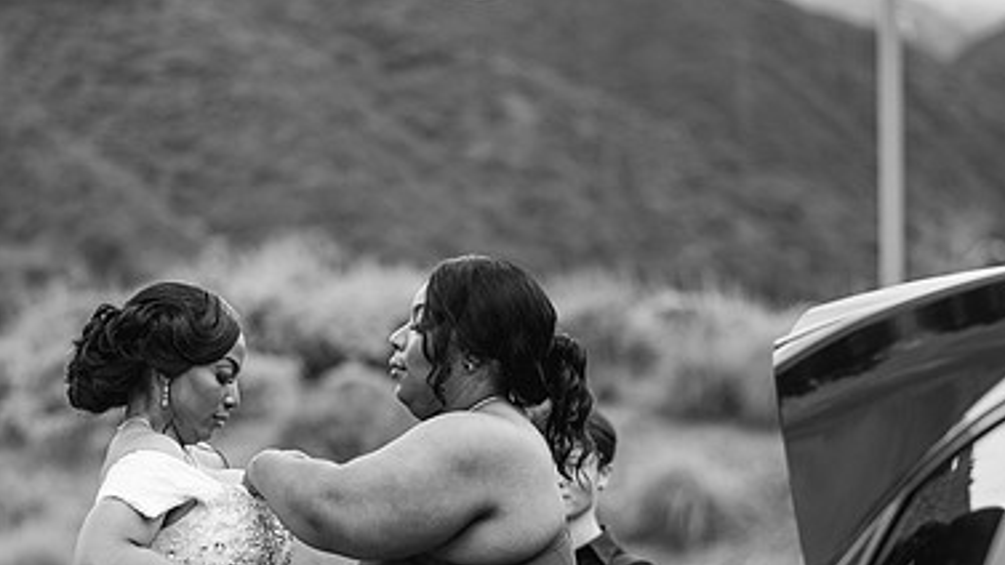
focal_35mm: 137
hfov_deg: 15.7
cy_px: 424
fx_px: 3651
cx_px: 432
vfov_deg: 8.8
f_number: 2
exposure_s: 1/1250
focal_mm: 85
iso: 100
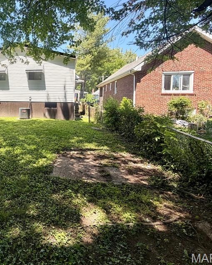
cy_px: 107
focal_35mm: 22
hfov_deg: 54.7
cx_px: 20
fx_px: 173
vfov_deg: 74.3
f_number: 2.2
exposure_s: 1/502
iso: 50
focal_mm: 2.22
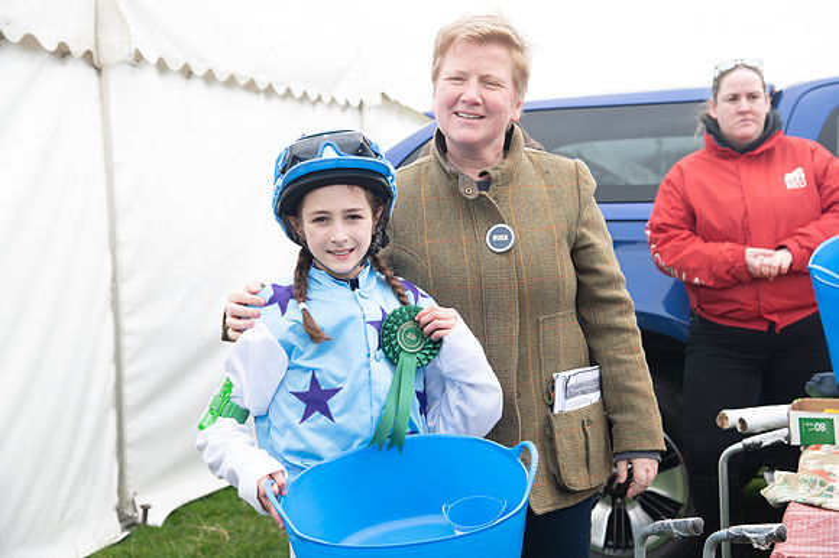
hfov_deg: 31.0
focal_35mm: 65
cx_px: 420
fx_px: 1514
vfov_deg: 20.9
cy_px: 279
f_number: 5
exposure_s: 1/125
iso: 200
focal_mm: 65
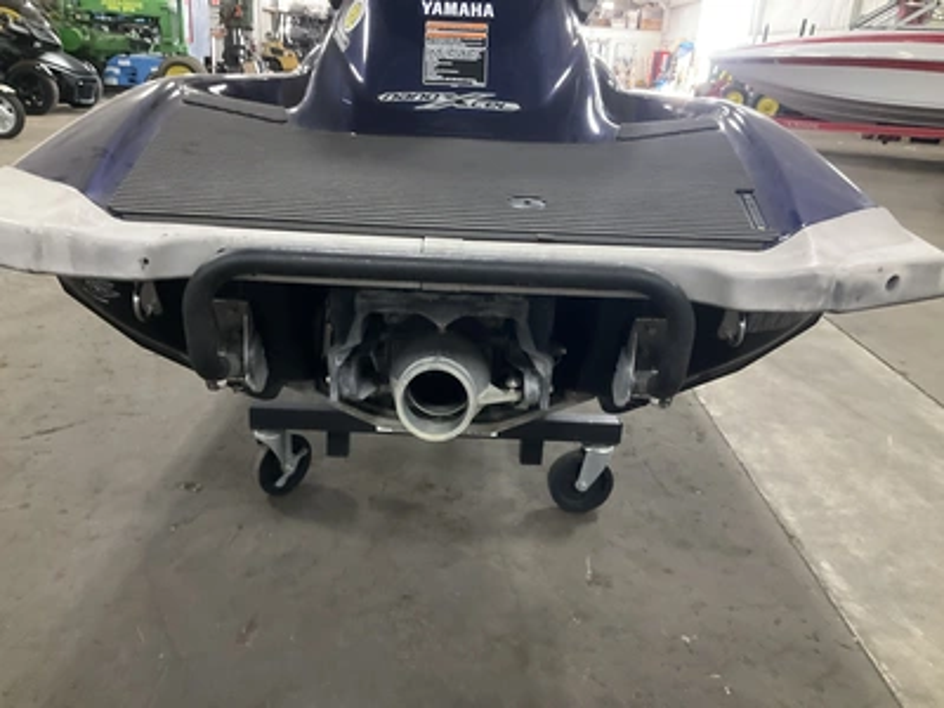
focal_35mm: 29
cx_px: 472
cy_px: 354
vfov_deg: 48.2
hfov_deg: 61.7
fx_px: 791
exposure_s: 1/40
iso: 320
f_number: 1.8
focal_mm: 3
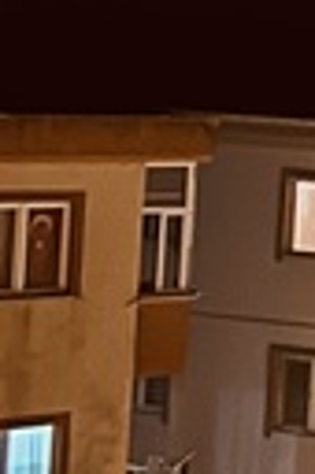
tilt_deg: +0.3
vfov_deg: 10.5
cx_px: 1182
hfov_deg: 6.1
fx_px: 2553
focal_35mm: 194
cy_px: -26
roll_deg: -3.8
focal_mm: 5.7
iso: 1600
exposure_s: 1/14
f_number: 1.5
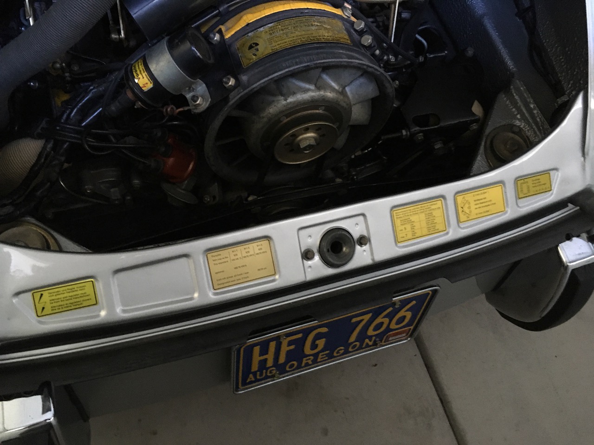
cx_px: 297
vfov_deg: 48.2
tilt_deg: -62.7
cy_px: 222
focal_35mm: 29
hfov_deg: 61.7
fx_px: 498
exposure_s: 1/15
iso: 400
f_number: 2.2
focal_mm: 4.15
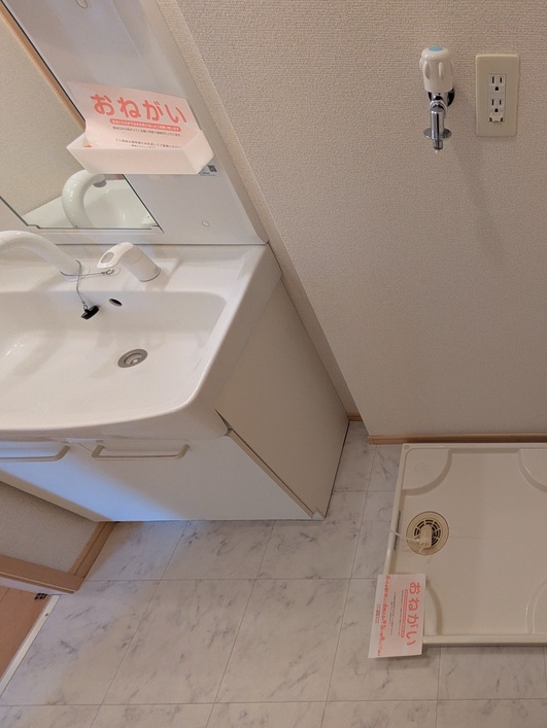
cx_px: 486
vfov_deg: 84.6
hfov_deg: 59.2
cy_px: 363
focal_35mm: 19
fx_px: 400
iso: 128
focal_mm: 1.83
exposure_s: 1/24
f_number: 2.2
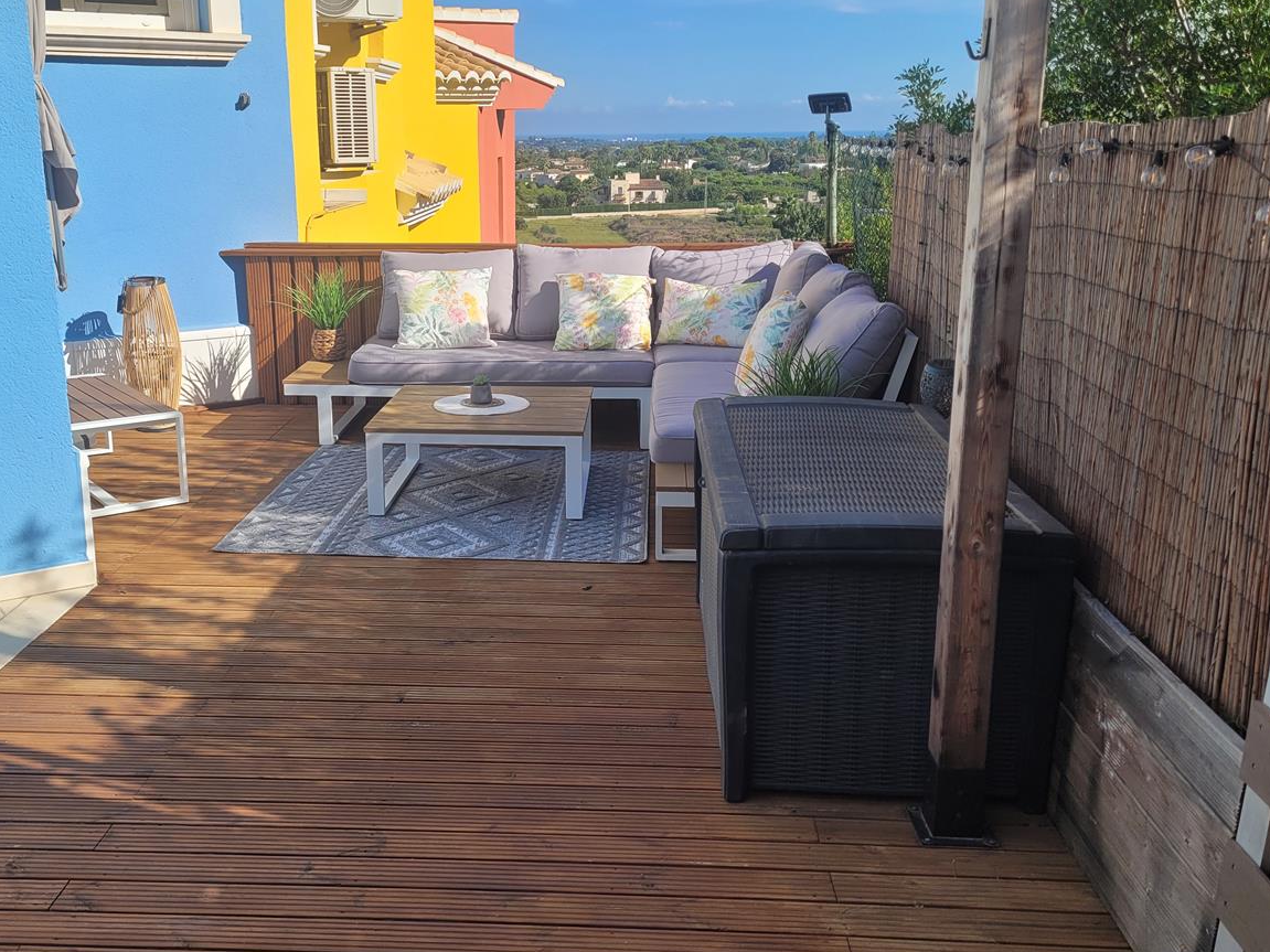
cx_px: 516
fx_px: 1284
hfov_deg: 52.3
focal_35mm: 35
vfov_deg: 40.7
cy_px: 473
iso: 40
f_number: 1.8
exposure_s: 1/2054
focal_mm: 5.4
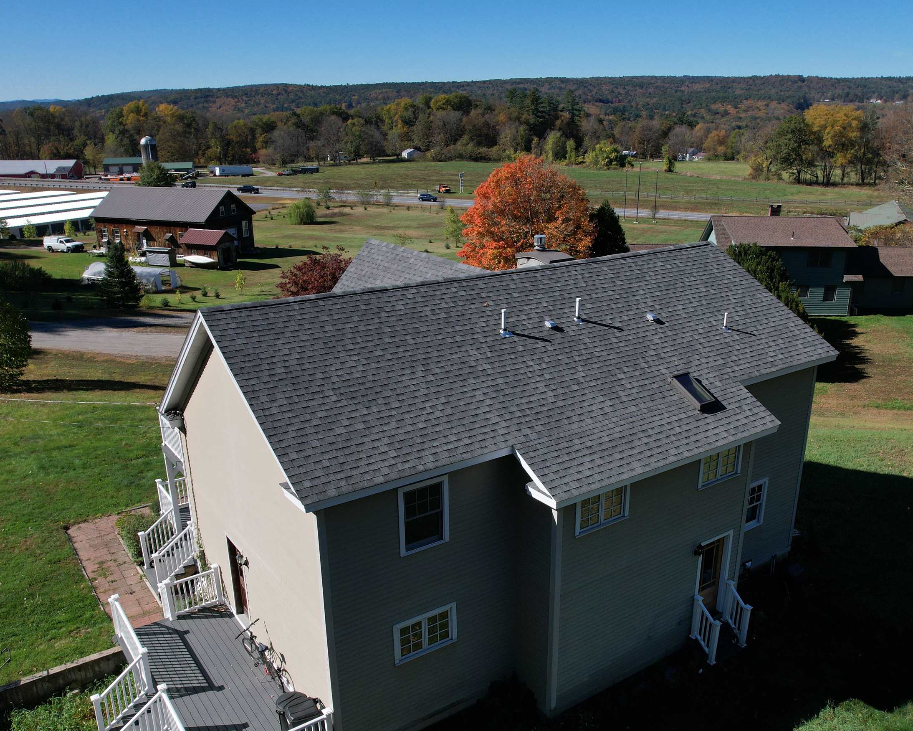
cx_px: 477
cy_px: 415
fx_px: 784
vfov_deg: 49.8
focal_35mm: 29
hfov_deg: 60.4
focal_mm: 8.38
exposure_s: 1/2500
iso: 100
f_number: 2.8
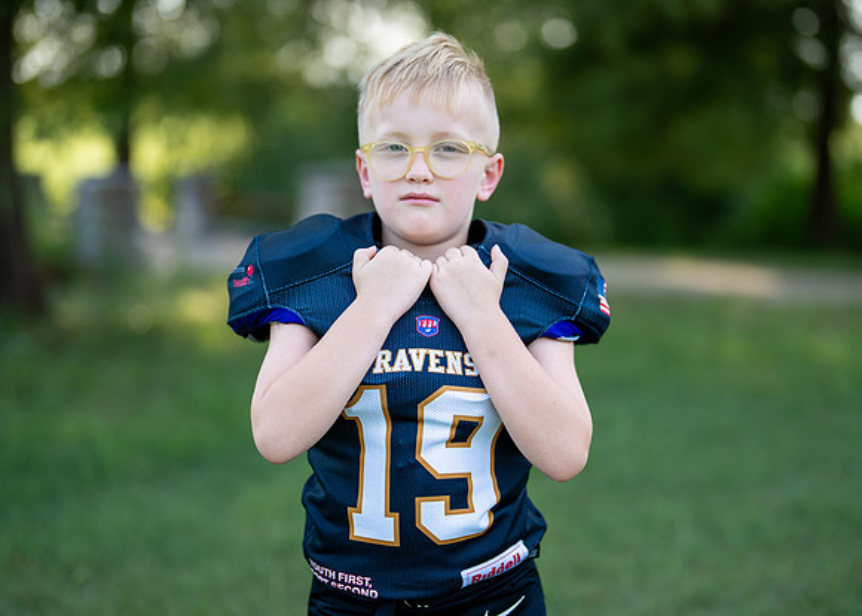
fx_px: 1576
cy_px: 291
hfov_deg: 30.6
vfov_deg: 22.1
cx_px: 461
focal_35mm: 64
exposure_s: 1/1250
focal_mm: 50
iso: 100
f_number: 1.2
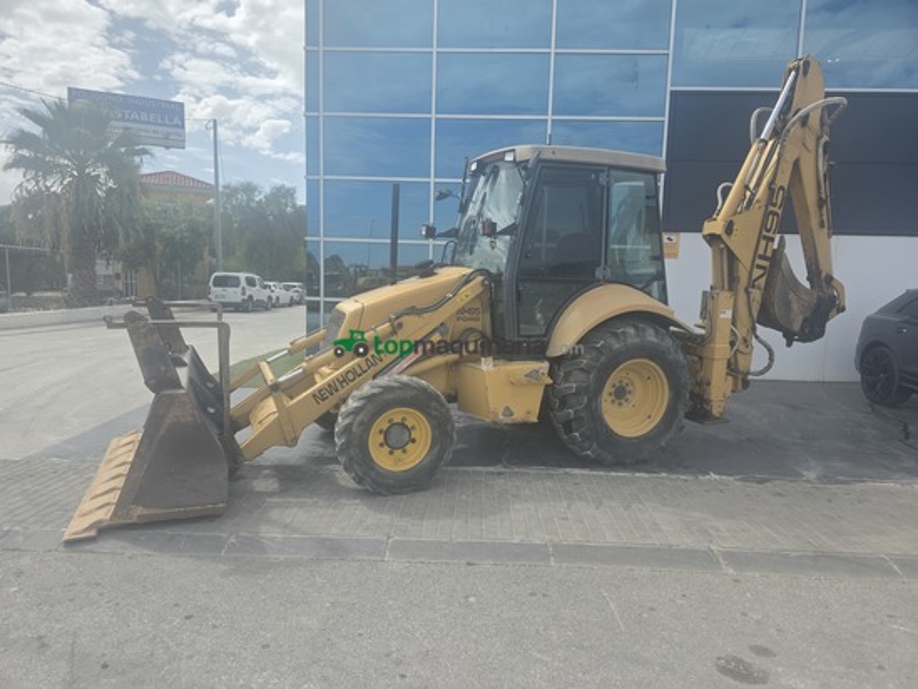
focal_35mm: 23
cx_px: 459
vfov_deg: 58.9
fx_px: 610
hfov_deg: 73.9
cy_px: 344
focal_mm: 6.3
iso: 80
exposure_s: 1/5017
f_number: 1.7
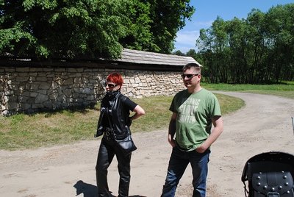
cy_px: 98
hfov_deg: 57.2
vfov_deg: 40.1
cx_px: 147
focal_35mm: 33
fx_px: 270
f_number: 8
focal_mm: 22
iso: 100
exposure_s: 1/250
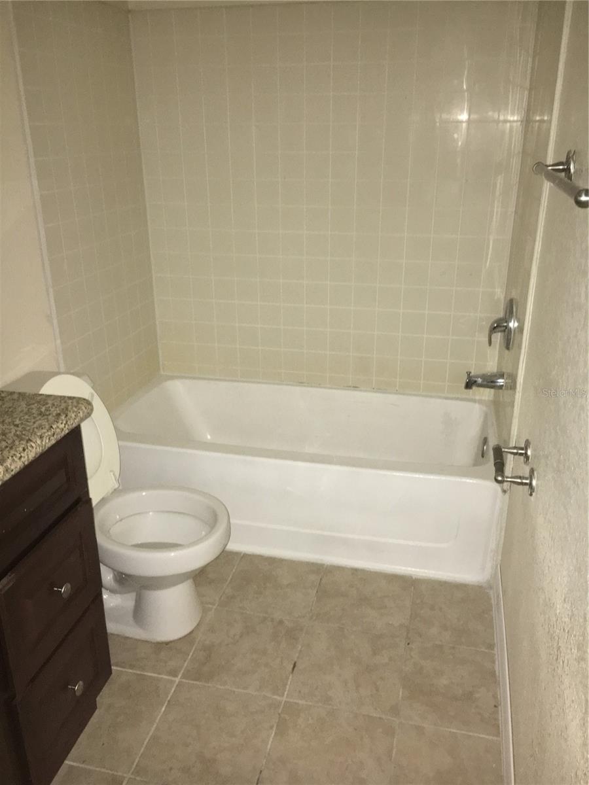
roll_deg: -0.3
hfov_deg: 48.2
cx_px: 294
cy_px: 392
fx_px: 658
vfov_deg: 61.7
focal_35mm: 29
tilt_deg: -22.1
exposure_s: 1/16
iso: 160
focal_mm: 4.15
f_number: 2.2
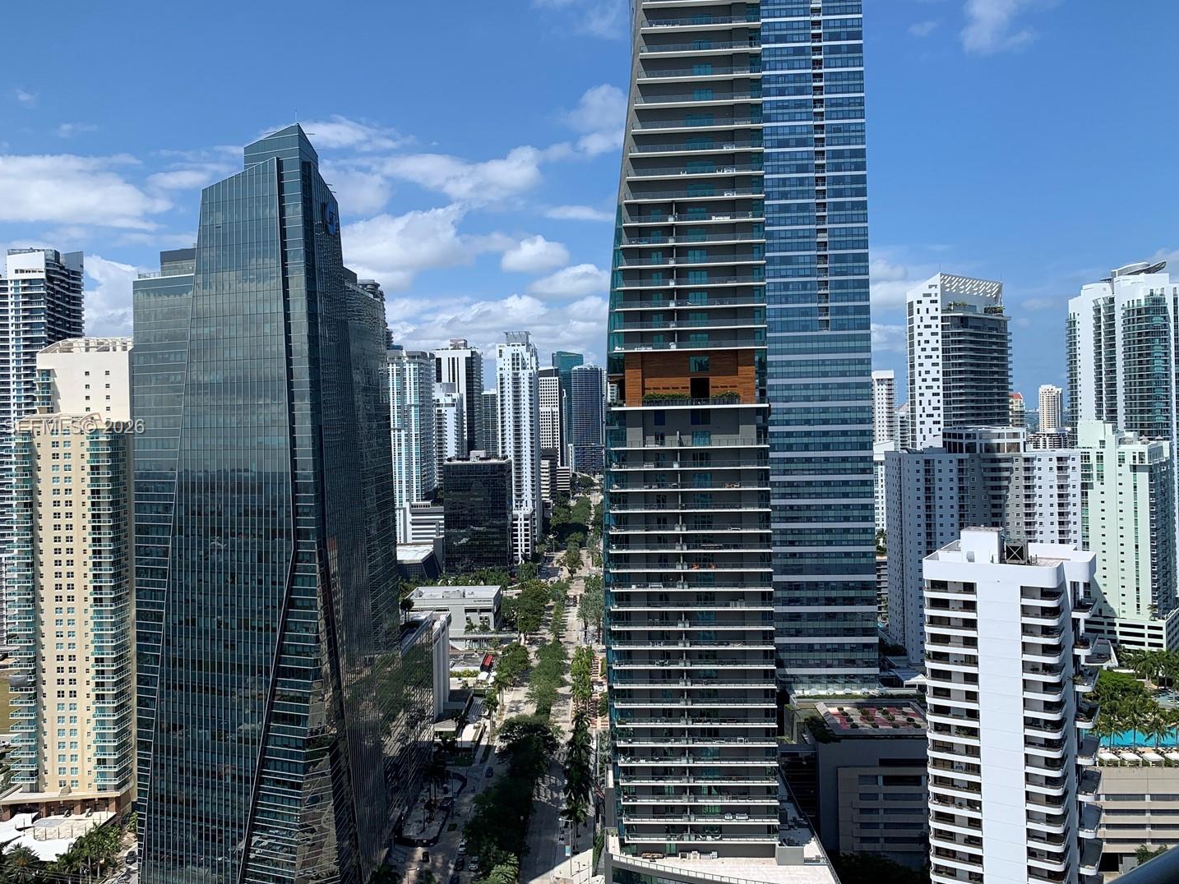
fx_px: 988
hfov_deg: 61.6
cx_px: 547
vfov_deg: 48.2
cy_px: 428
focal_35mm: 29
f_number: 1.8
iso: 25
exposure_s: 1/3185
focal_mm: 4.25
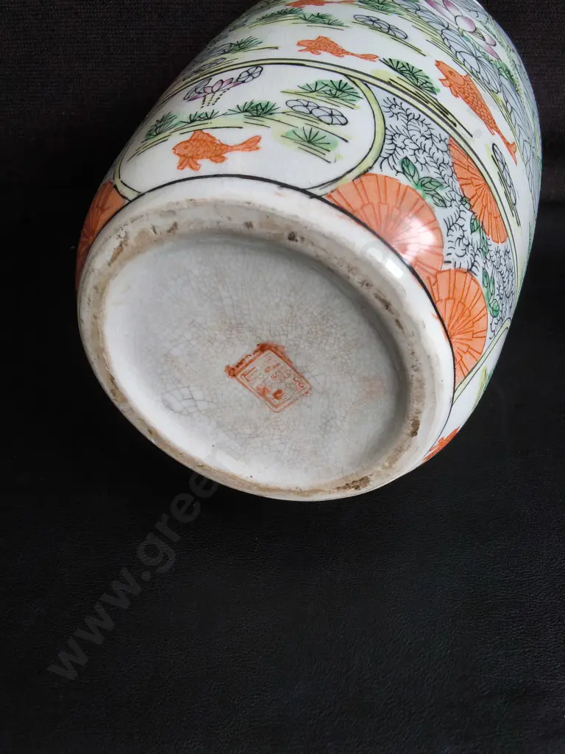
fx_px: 588
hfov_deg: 51.4
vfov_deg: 65.3
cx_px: 282
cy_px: 377
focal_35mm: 27
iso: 100
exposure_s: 1/100
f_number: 2
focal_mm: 2.87
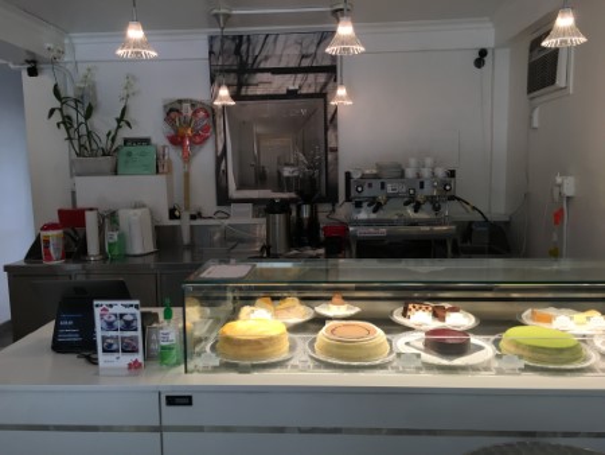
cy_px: 228
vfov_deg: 48.3
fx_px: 507
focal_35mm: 29
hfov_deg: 61.6
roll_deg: -0.4
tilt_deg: -6.8
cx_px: 302
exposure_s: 1/40
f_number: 2.2
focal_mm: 4.15
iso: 25
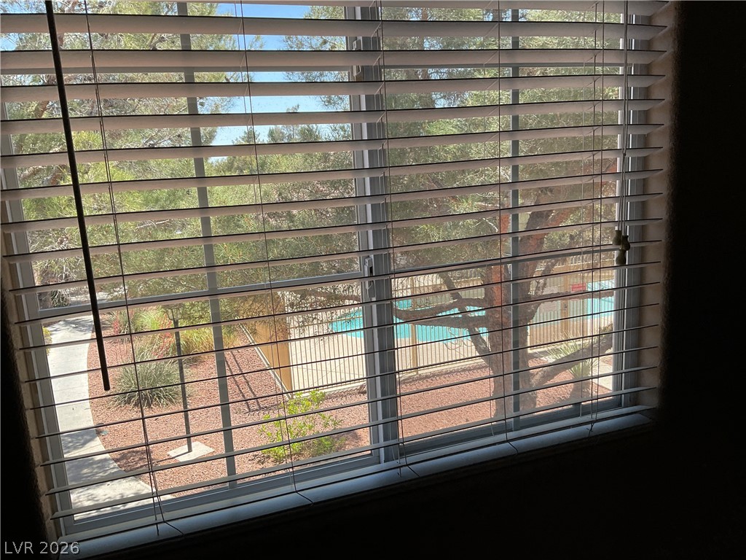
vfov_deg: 48.2
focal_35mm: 29
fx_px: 625
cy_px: 280
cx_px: 373
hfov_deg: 61.7
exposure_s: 1/457
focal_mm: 3
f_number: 1.8
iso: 16
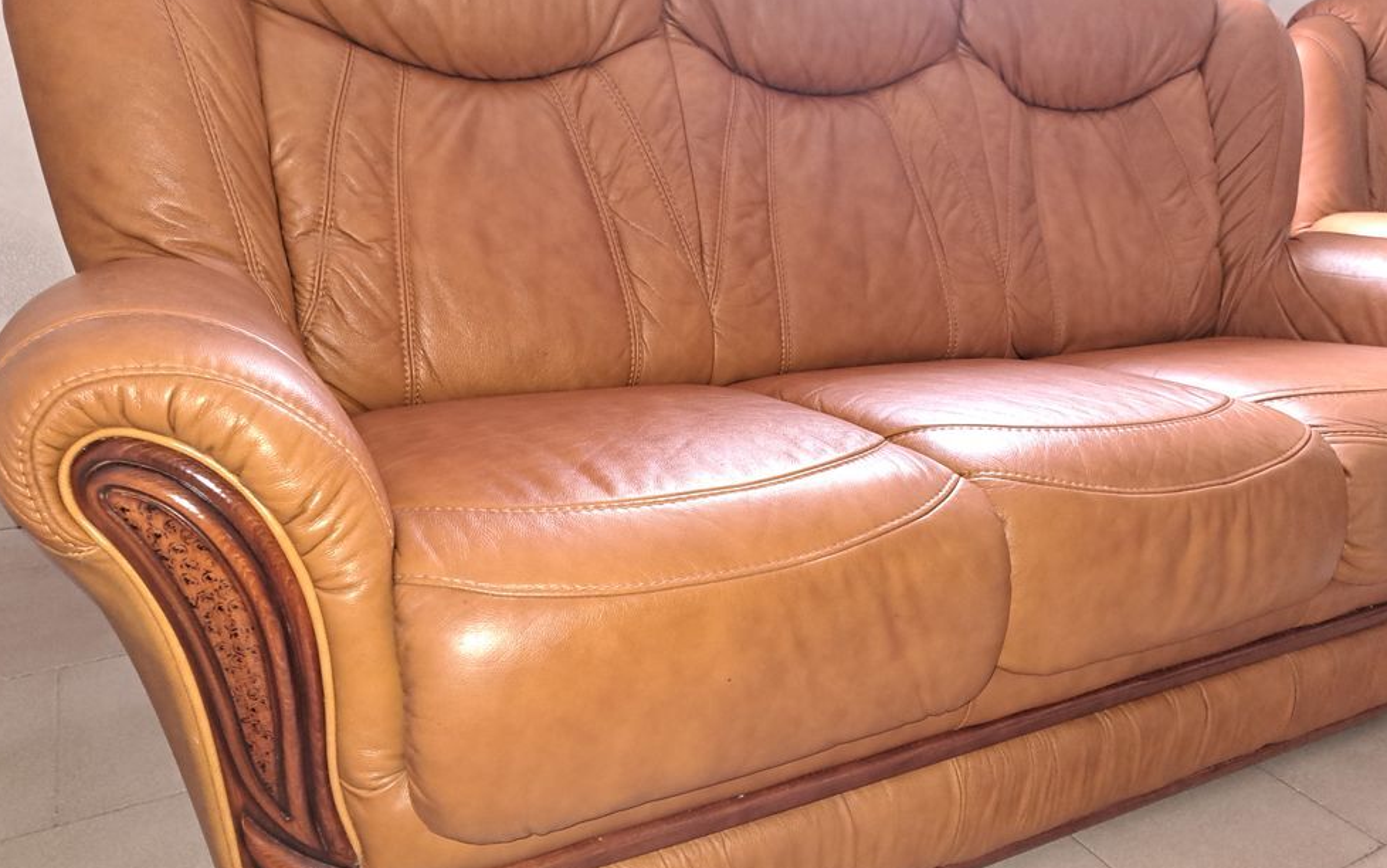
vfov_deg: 47.6
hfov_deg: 70.4
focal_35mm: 26
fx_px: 983
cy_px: 411
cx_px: 692
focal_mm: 5.23
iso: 500
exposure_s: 1/33
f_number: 1.8
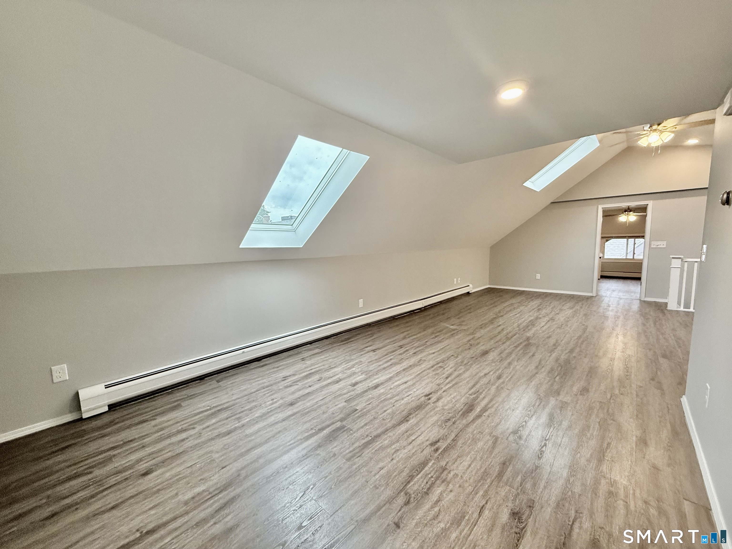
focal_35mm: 14
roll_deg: +1.1
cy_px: 274
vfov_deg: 85.7
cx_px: 366
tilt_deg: -5.8
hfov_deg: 102.1
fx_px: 296
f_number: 2.2
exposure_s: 1/120
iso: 320
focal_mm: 2.22
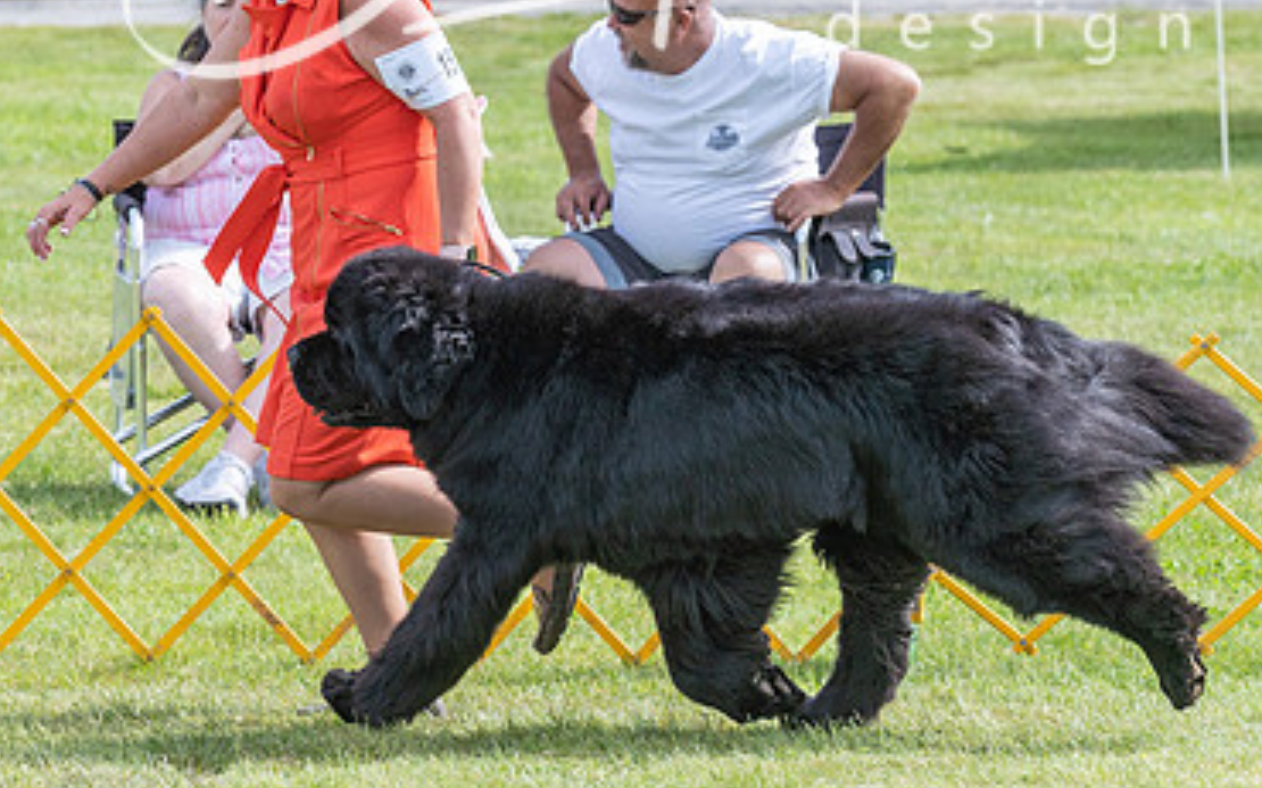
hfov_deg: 7.6
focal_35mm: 277
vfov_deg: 4.7
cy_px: 163
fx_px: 9524
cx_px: 635
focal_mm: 138
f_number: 5.6
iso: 400
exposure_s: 1/1250
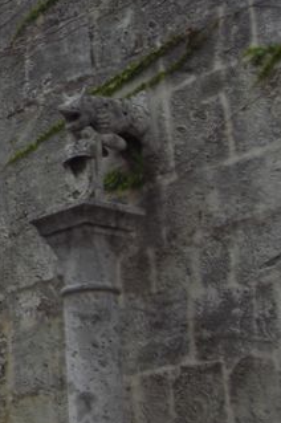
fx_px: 1490
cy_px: 56
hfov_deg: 9.8
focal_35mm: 127
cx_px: -345
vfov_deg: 16.0
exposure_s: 1/250
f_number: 8
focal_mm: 6.2
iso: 64
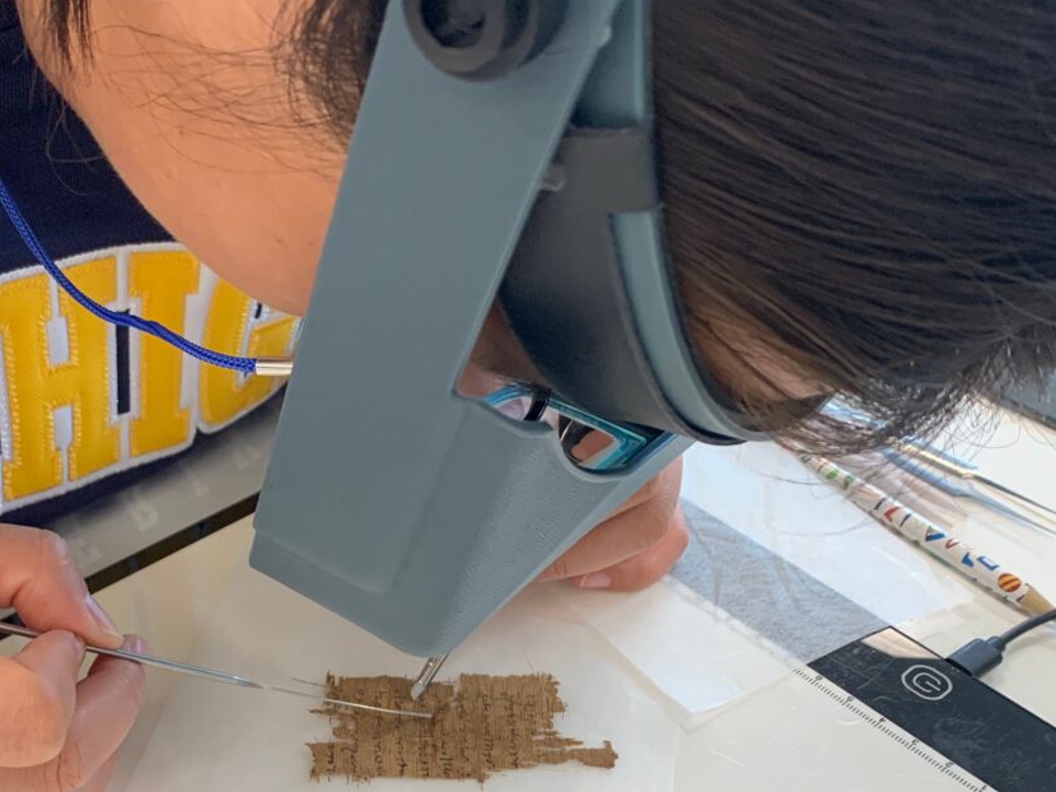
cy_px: 607
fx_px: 1433
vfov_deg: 30.3
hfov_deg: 39.5
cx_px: 277
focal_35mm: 47
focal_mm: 4.2
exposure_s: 1/100
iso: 100
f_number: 1.8
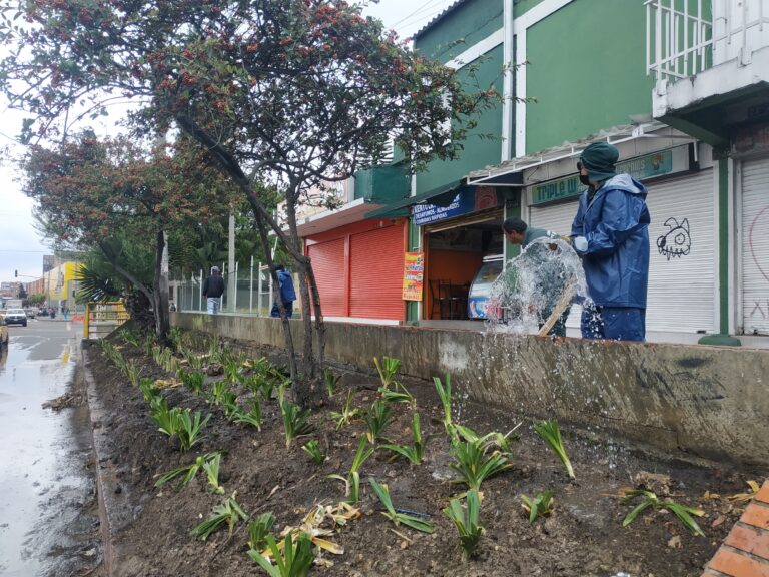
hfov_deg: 71.6
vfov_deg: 56.8
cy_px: 288
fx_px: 533
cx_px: 384
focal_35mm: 24
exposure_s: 1/630
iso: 250
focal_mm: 3.94
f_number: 1.9
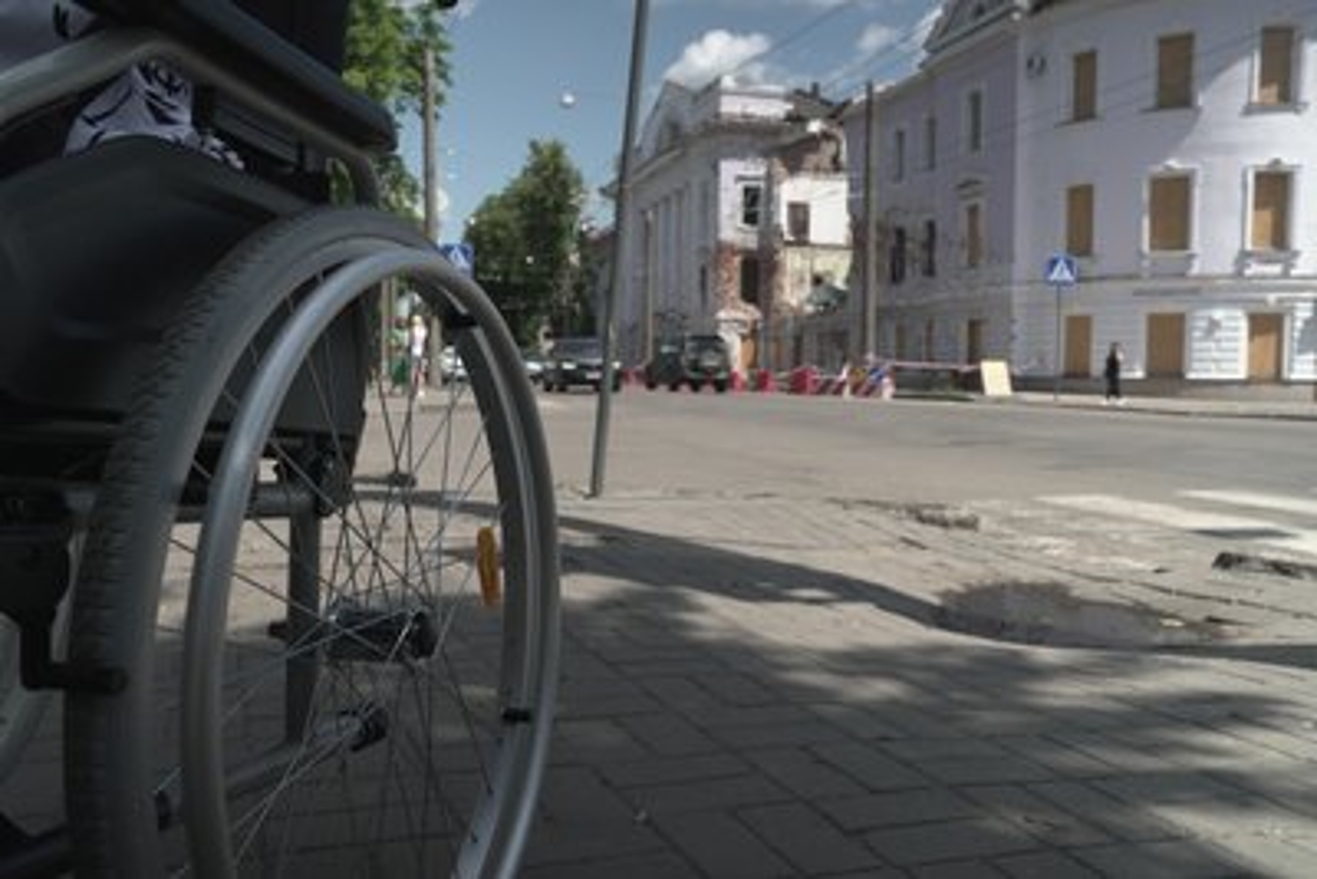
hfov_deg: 60.3
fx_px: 1134
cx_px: 658
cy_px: 440
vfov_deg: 42.4
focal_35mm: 31
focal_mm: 31
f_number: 9
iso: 800
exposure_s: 1/50
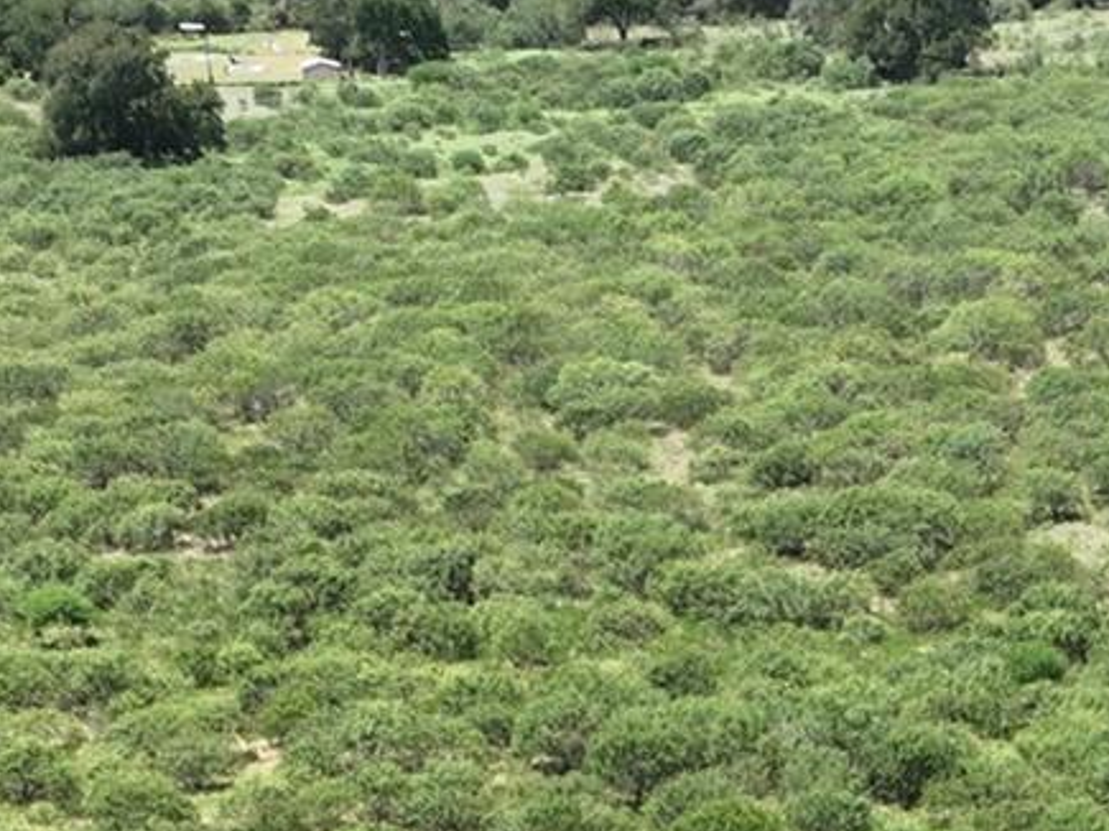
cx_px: 1173
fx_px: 3619
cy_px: 1667
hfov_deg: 16.9
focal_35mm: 113
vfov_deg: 11.7
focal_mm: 12.29
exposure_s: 1/1000
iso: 100
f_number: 2.8
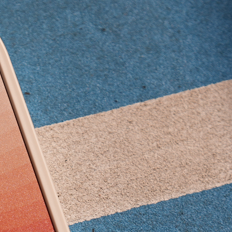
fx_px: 1653
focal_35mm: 218
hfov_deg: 8.0
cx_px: 12
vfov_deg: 8.0
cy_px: 167
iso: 100
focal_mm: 70
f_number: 2.8
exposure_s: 1/2500
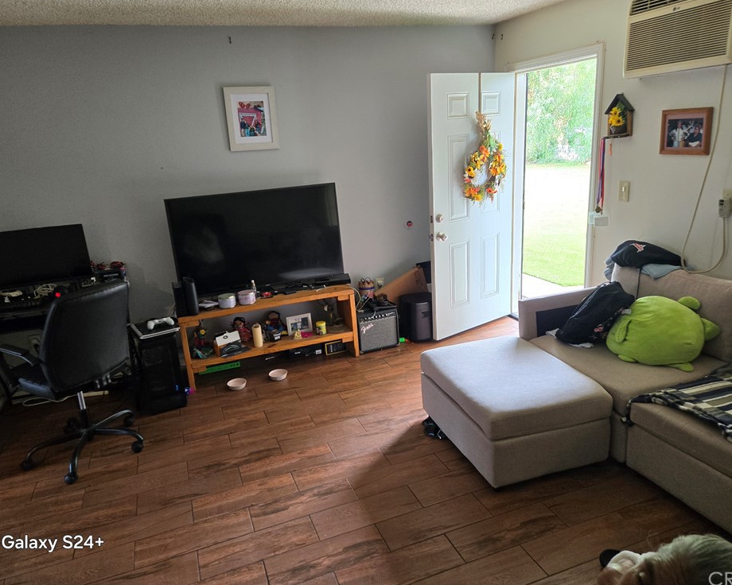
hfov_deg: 68.1
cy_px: 285
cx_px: 370
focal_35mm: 25
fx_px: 542
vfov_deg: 56.8
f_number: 1.8
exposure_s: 1/120
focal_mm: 5.4
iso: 250
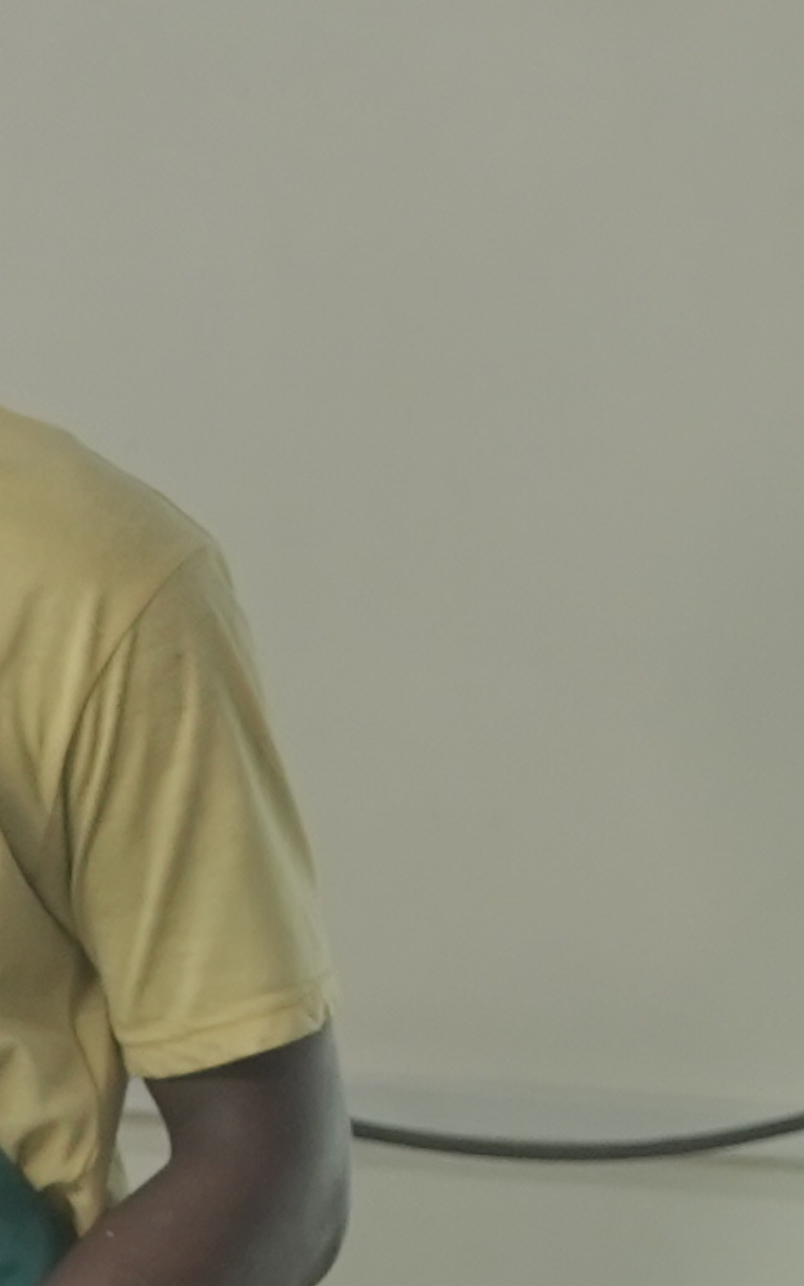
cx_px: 704
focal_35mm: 229
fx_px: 8025
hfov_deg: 5.7
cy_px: -45
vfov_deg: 9.1
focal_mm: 29
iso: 1600
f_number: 3.5
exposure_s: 1/100
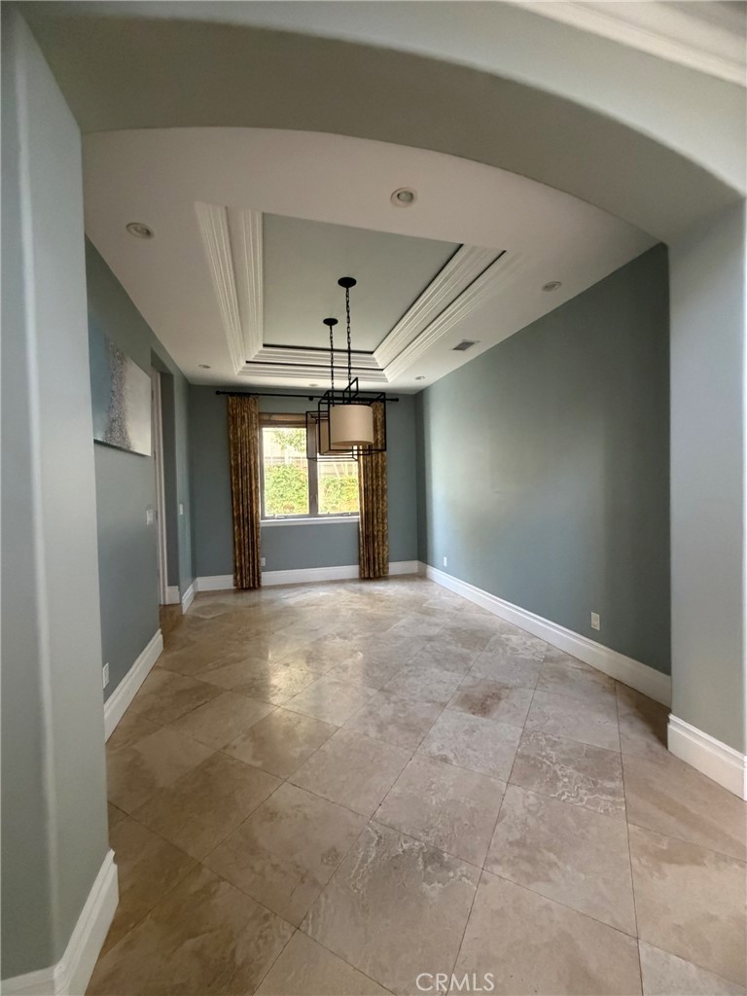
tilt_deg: -1.7
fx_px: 403
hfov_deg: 85.7
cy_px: 498
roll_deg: +1.1
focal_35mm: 14
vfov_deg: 102.1
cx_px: 374
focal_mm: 2.22
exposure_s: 1/60
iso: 1000
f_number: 2.2
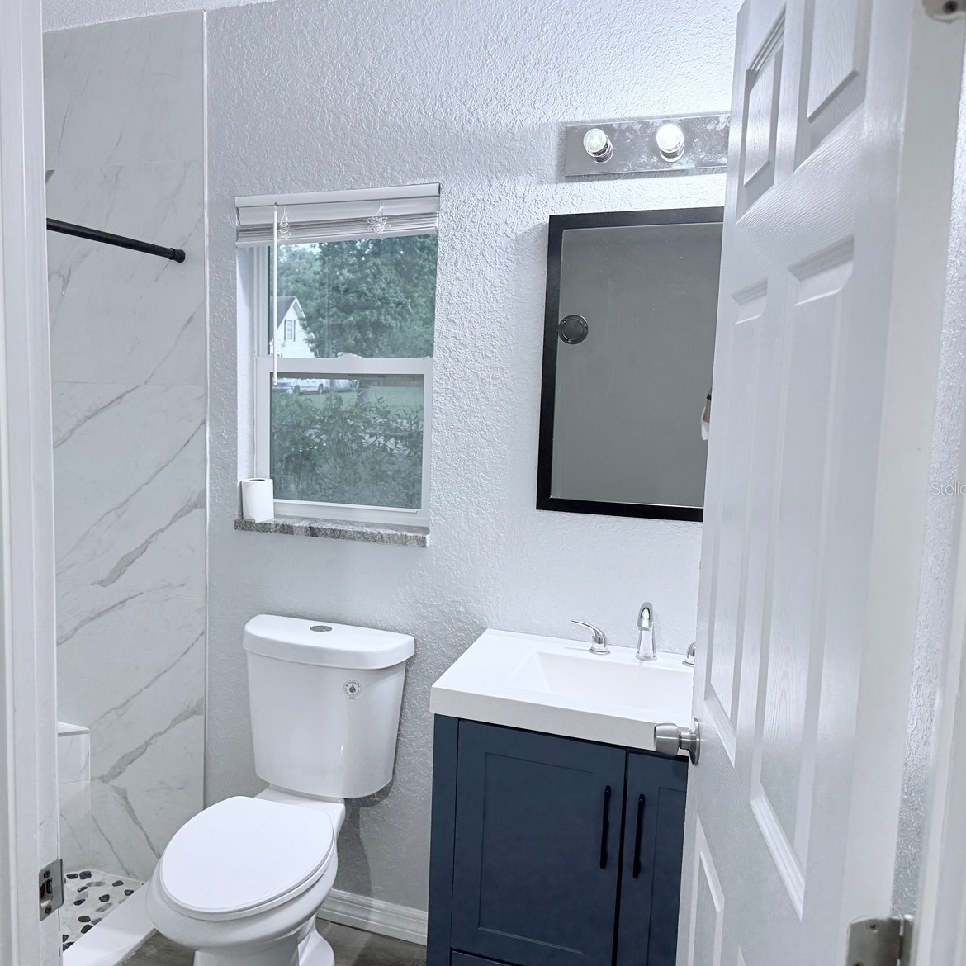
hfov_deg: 54.8
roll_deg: -1.5
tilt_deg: -6.6
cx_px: 348
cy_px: 488
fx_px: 916
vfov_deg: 55.6
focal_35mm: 29
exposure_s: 1/60
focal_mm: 6.76
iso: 125
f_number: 1.78
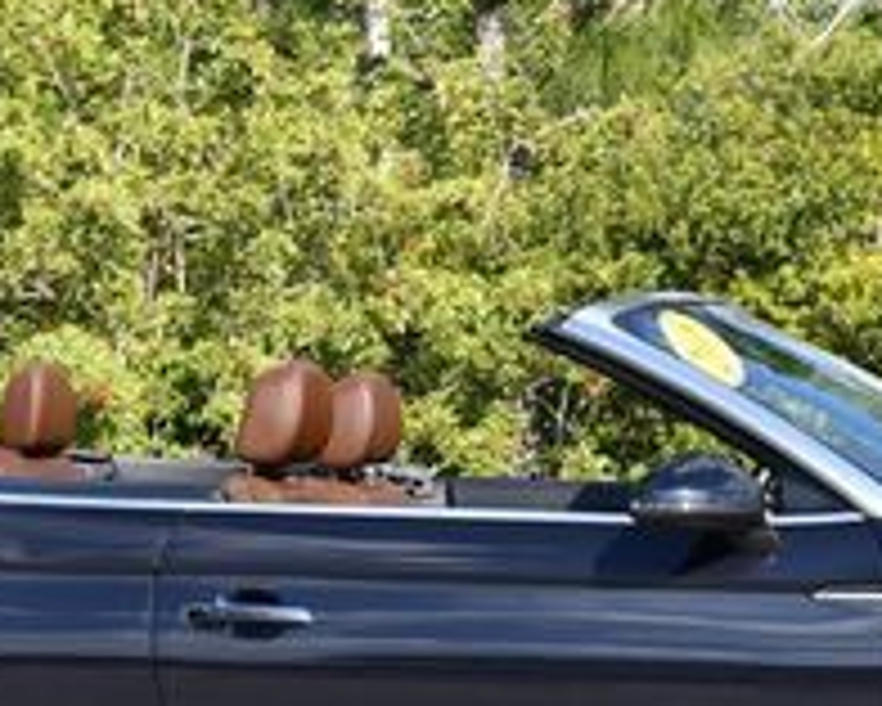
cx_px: 544
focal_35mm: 196
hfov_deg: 9.8
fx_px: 5119
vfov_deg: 7.9
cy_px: 423
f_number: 8
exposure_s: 1/250
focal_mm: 32
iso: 180
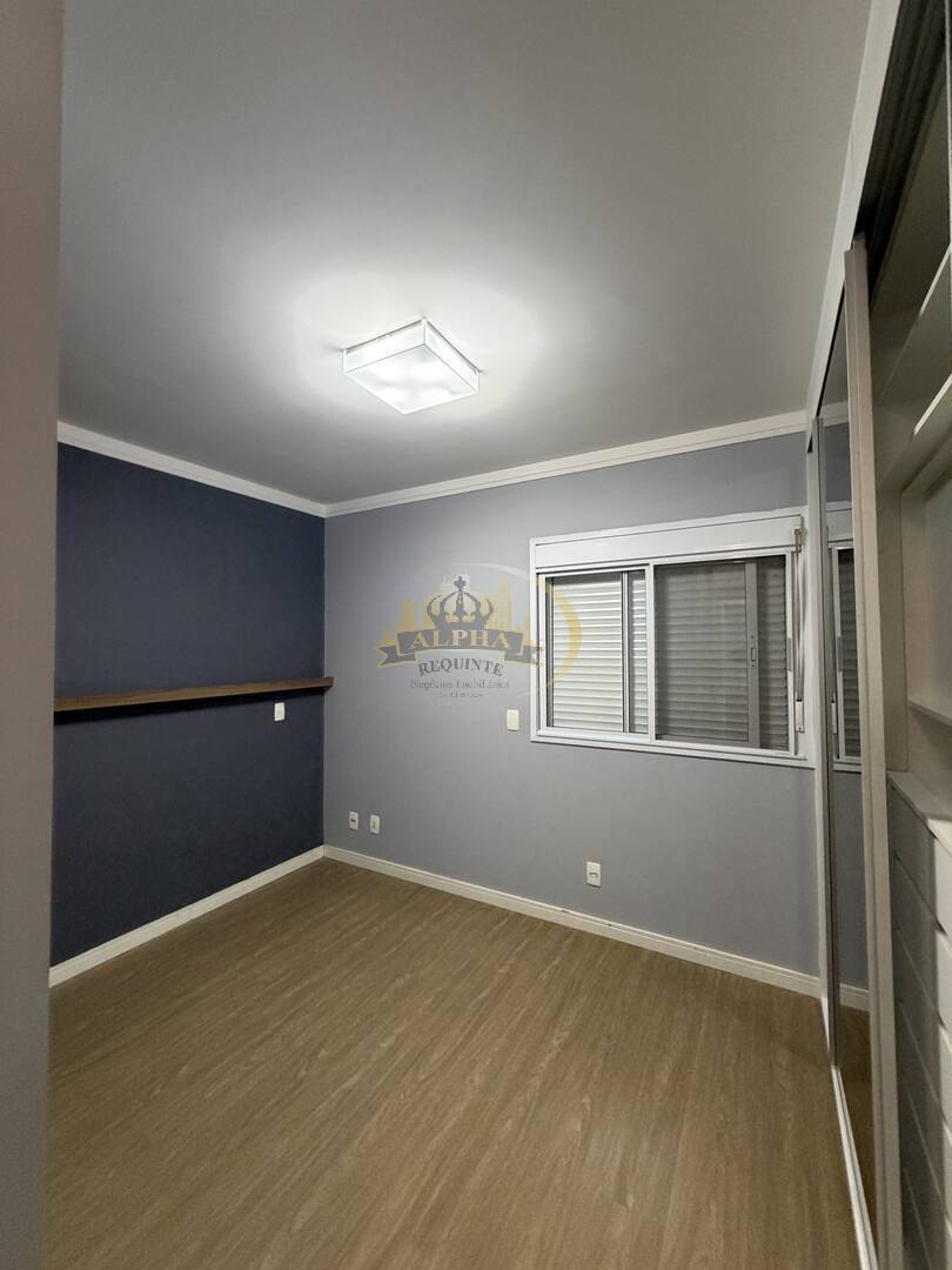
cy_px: 635
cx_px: 476
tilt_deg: +1.9
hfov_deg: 85.7
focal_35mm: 14
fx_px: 513
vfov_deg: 102.1
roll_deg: +0.0
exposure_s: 1/60
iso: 400
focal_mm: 2.22
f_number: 2.2
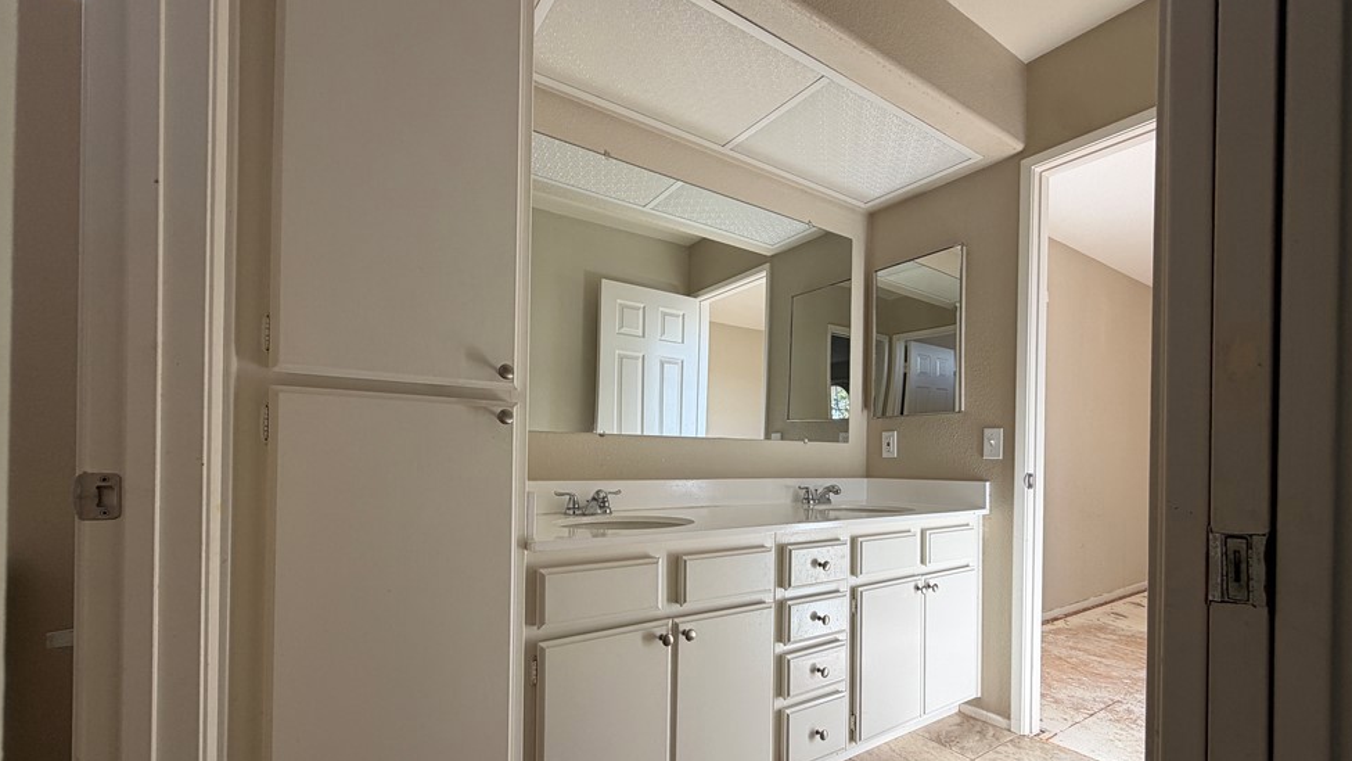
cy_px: 455
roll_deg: +0.0
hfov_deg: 99.4
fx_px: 574
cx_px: 683
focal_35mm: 16
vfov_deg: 66.5
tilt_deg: +0.3
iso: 64
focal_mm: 2.22
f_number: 2.2
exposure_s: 1/121
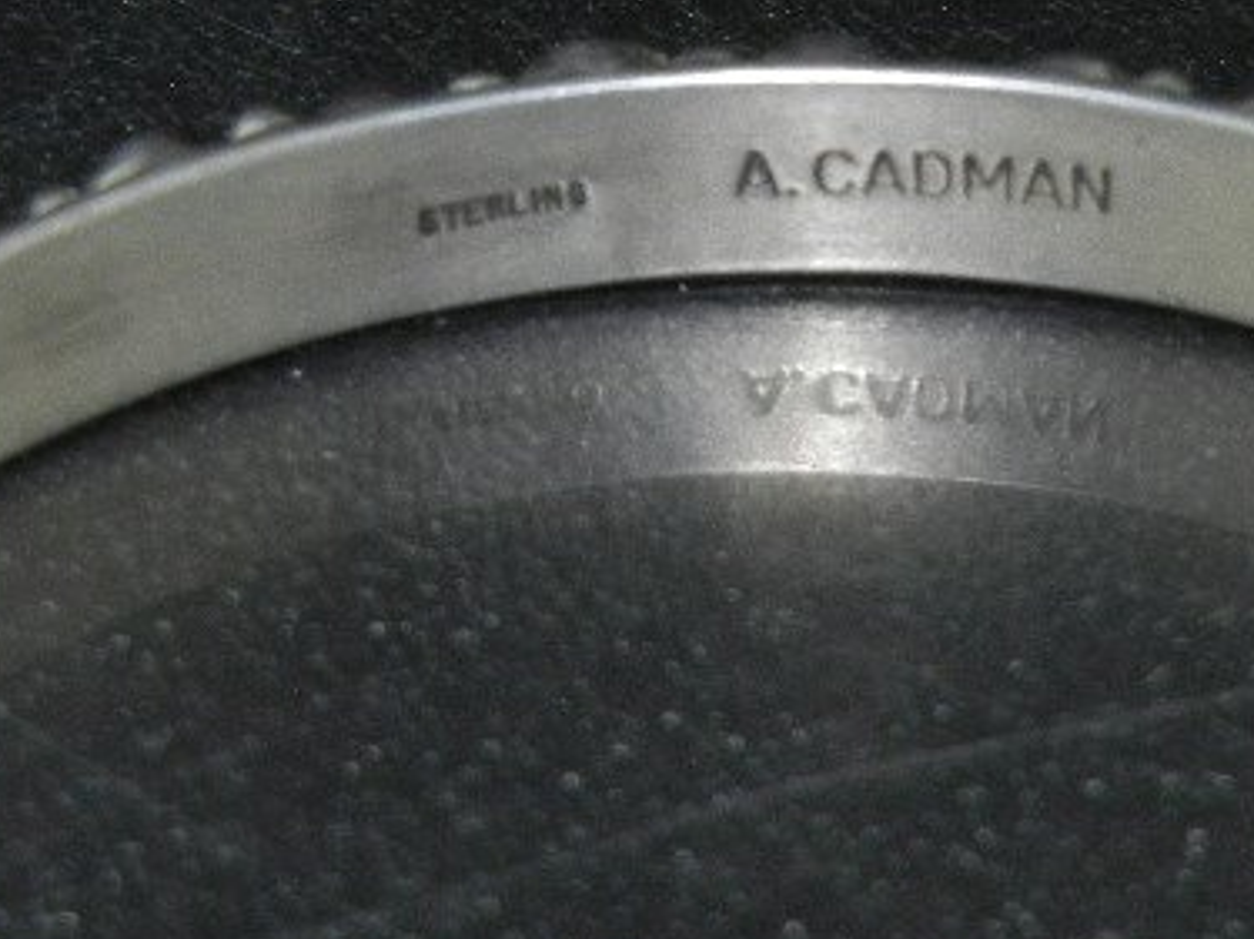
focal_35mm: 152
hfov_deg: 13.0
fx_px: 5505
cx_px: 863
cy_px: 234
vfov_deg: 9.7
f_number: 8.8
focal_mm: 16
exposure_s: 1/30
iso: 800
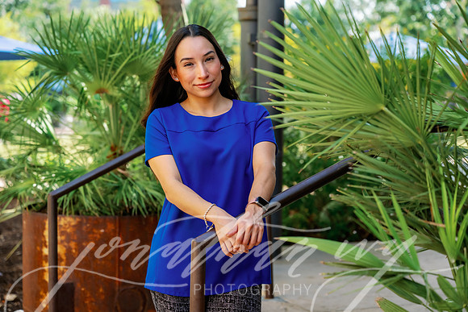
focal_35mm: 71
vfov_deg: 19.1
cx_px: 232
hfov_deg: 28.3
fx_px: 930
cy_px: 156
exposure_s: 1/1600
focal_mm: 70
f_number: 3.5
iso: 800
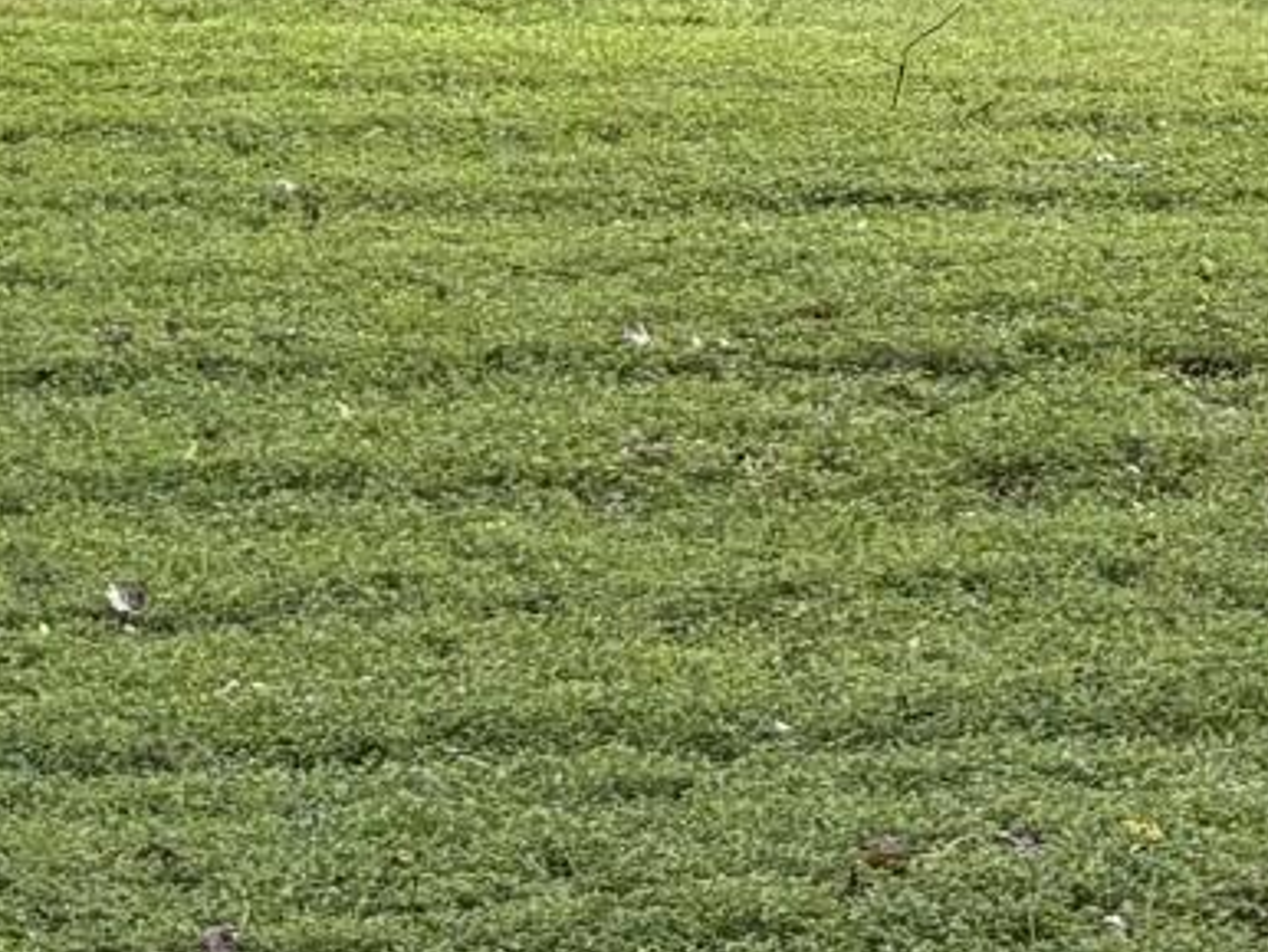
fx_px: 7404
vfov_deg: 7.2
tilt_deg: +9.8
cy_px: -588
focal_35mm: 202
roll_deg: -1.1
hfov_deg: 9.8
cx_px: 450
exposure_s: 1/386
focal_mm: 5.96
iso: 64
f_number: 1.6
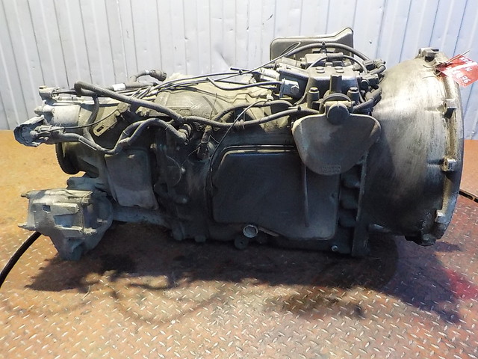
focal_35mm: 30
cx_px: 239
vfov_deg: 46.8
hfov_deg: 60.0
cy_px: 180
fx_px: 414
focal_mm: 4.1
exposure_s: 1/15
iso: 800
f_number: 3.3
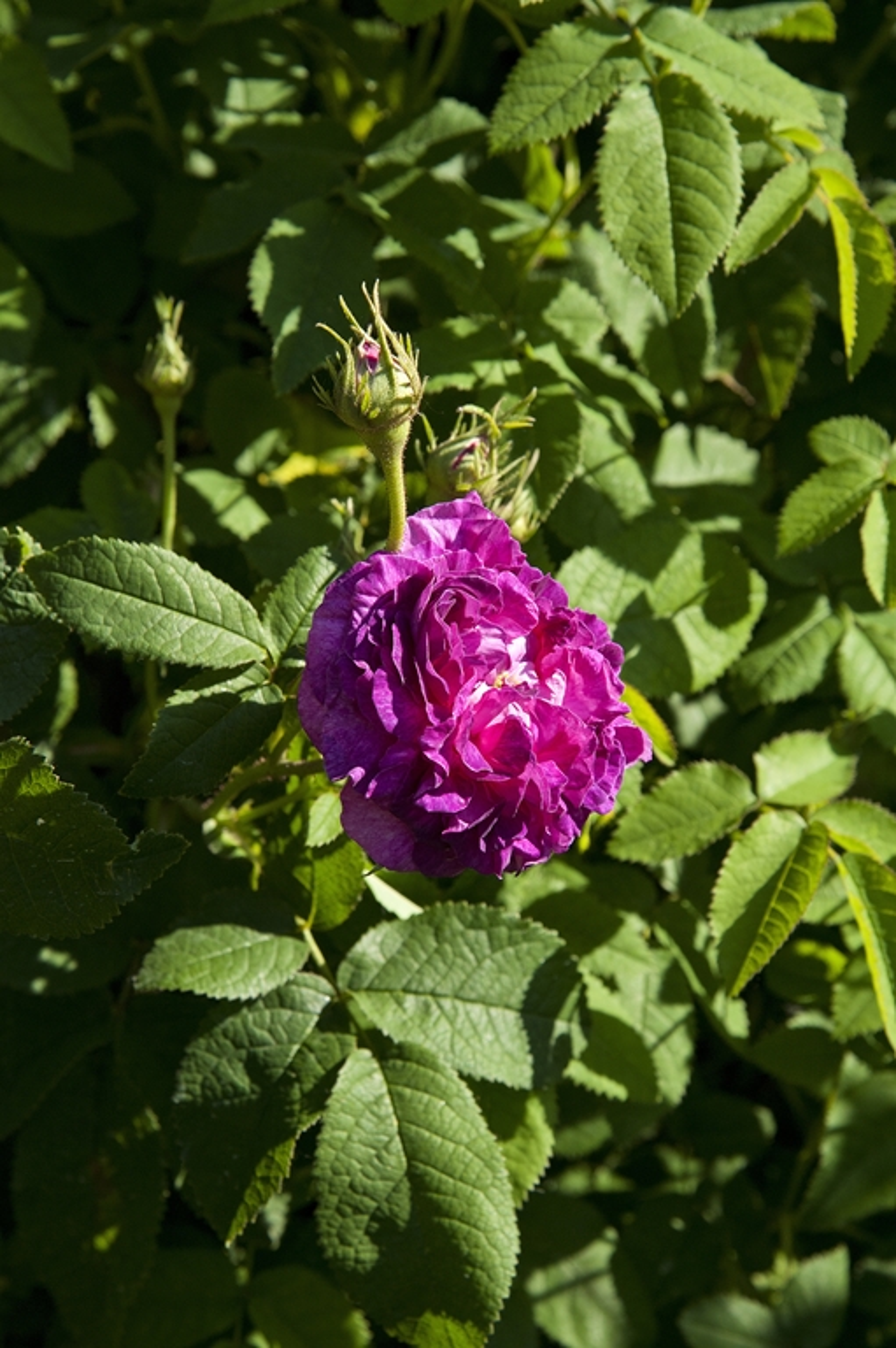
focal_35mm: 120
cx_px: 448
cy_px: 674
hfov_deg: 11.4
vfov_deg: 17.1
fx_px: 4486
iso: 640
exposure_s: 1/640
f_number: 10
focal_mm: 120
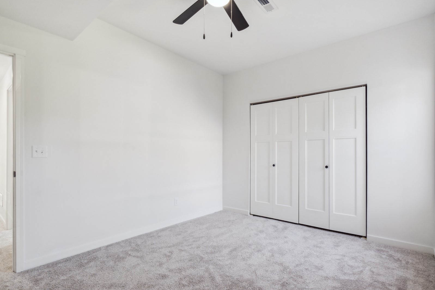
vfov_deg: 70.5
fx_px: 205
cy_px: 146
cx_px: 218
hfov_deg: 93.3
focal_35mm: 17
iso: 640
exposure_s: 1/15
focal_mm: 16
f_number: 10
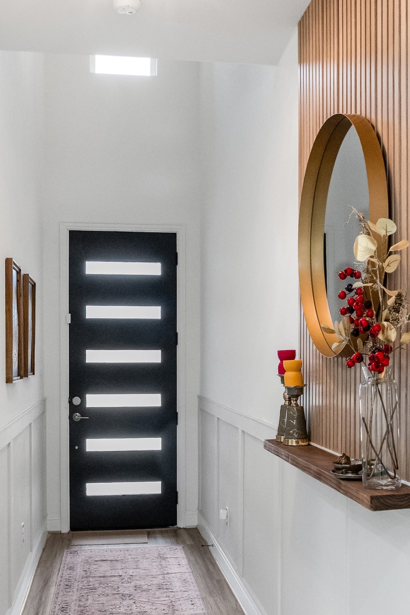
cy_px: 354
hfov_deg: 32.6
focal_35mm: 41
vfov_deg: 47.3
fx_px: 701
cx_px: 210
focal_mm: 22
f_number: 8
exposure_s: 1/200
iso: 2500
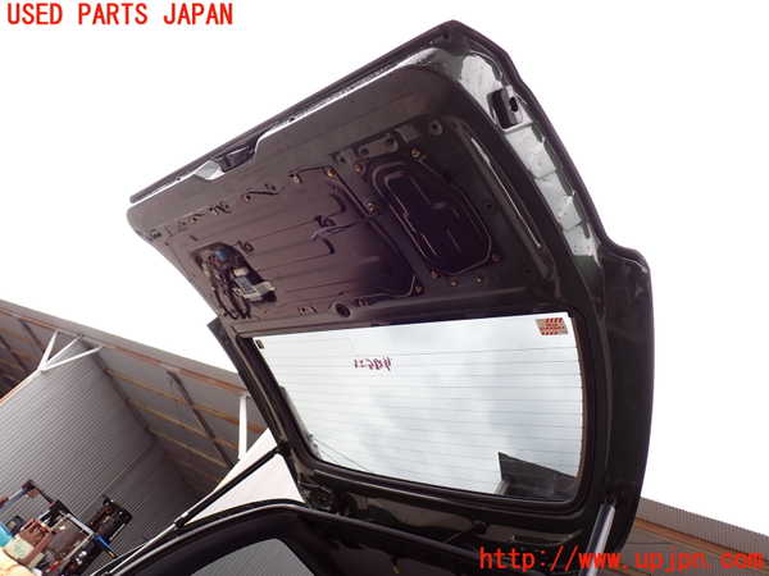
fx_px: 622
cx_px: 384
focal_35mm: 28
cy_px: 288
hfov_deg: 63.4
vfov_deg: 49.7
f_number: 3.2
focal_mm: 5.05
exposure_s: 1/200
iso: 100
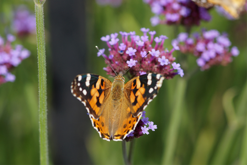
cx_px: 124
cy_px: 82
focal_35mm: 150
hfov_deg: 13.7
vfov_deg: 9.1
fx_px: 1029
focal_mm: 100
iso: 100
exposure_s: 1/320
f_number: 5
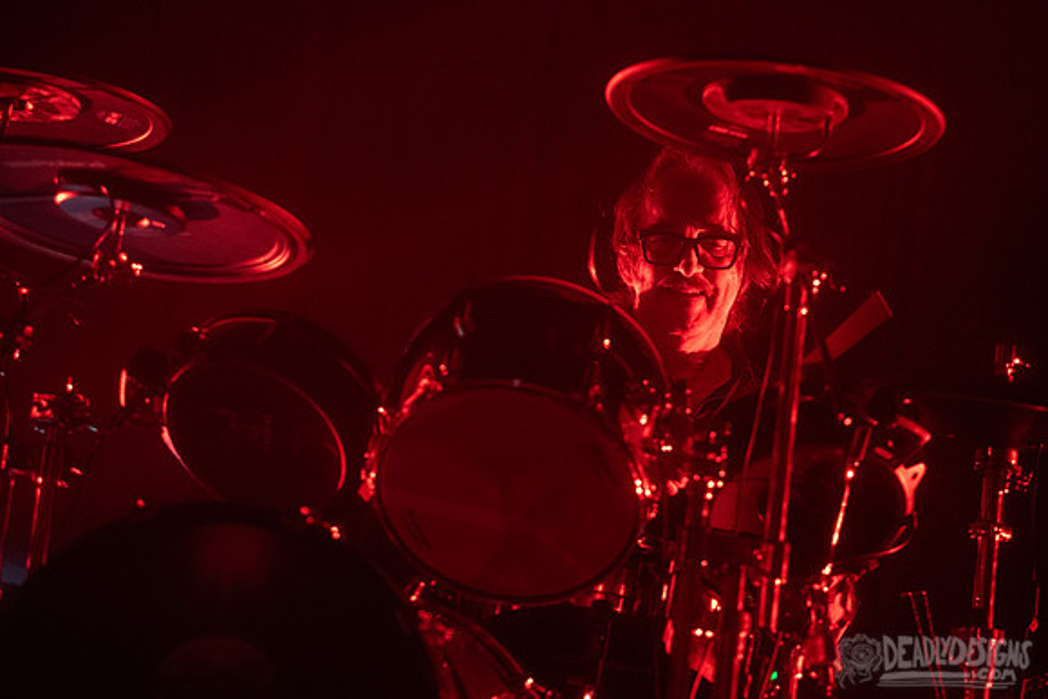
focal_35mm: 164
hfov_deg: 12.5
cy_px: 350
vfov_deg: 8.4
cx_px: 635
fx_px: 4765
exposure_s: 1/160
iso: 2500
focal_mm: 135
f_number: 3.2
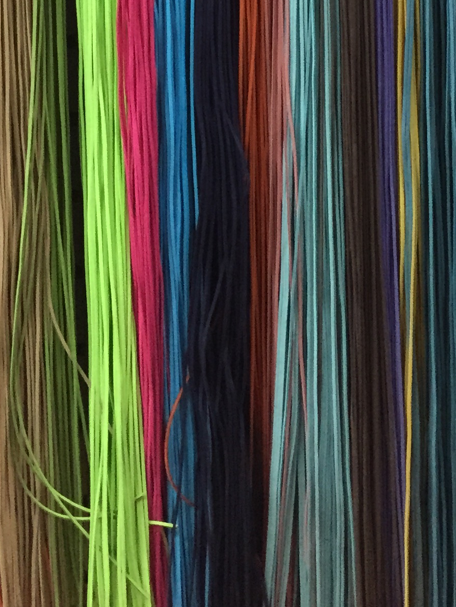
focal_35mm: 79
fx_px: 1387
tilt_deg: -3.3
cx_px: 204
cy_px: -162
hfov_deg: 18.7
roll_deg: +1.6
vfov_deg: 22.4
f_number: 2.2
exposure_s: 1/30
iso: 250
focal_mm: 4.15
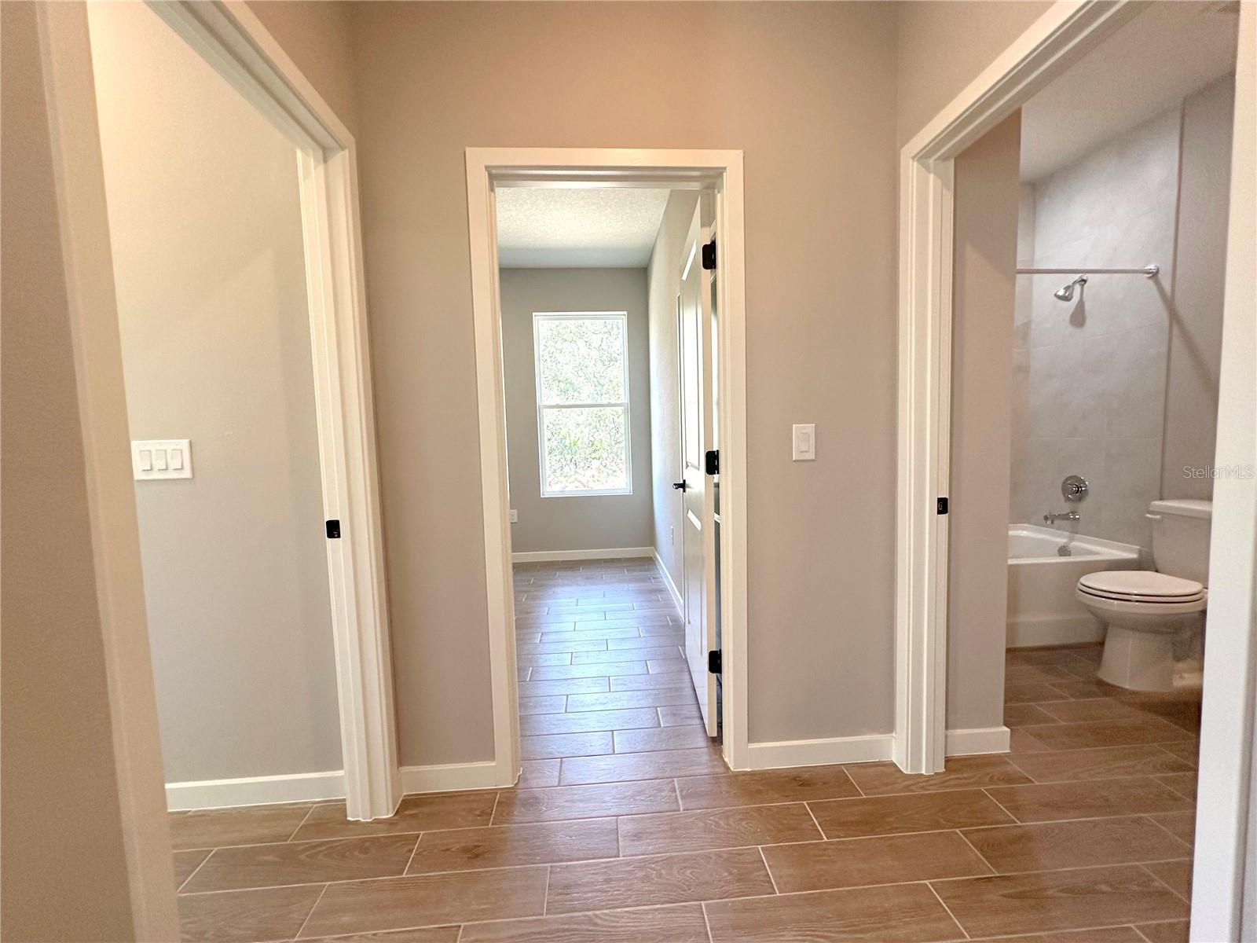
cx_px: 628
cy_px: 472
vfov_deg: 85.7
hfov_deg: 102.1
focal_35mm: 14
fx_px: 508
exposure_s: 1/120
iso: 200
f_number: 2.2
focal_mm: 2.22
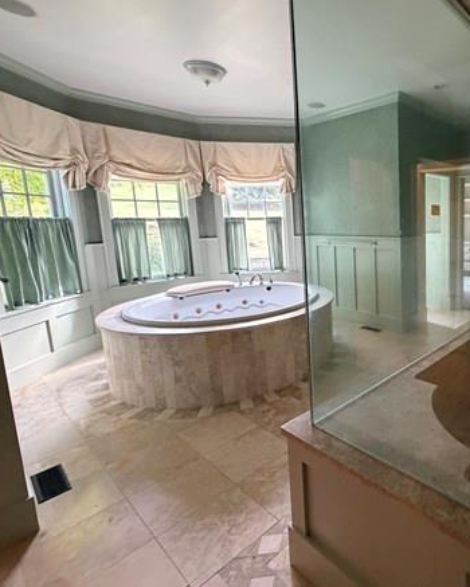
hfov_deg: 61.2
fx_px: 348
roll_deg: +1.4
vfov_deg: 80.2
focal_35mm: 20
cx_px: 391
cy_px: 267
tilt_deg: -9.2
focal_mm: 2.22
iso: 640
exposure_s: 1/60
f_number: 2.2
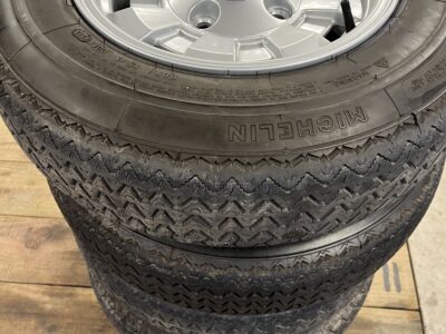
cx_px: 223
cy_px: 167
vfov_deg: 53.1
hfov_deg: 67.3
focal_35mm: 26
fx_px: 335
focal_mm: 5.1
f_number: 1.6
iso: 160
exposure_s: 1/50
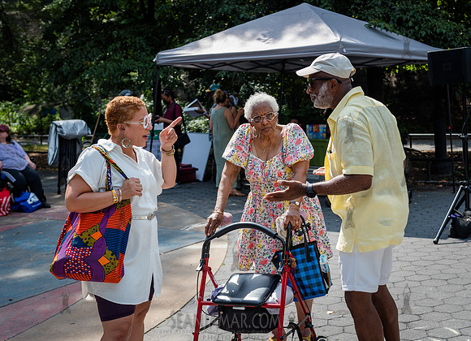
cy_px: 176
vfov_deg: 25.3
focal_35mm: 56
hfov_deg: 34.4
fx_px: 759
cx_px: 265
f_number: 4
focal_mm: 50
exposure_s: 1/800
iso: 250
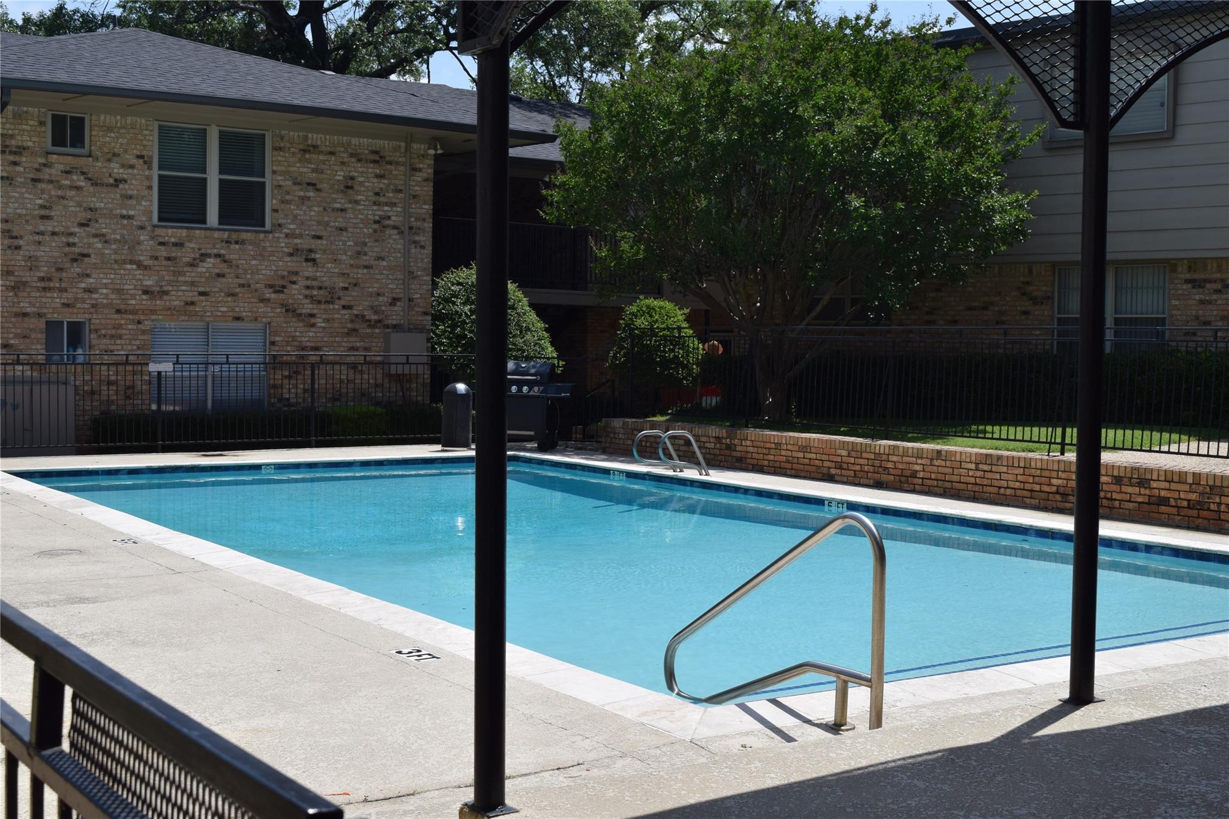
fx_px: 1587
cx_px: 614
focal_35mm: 46
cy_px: 410
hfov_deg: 42.3
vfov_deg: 28.9
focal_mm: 31
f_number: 10
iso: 200
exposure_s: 1/400
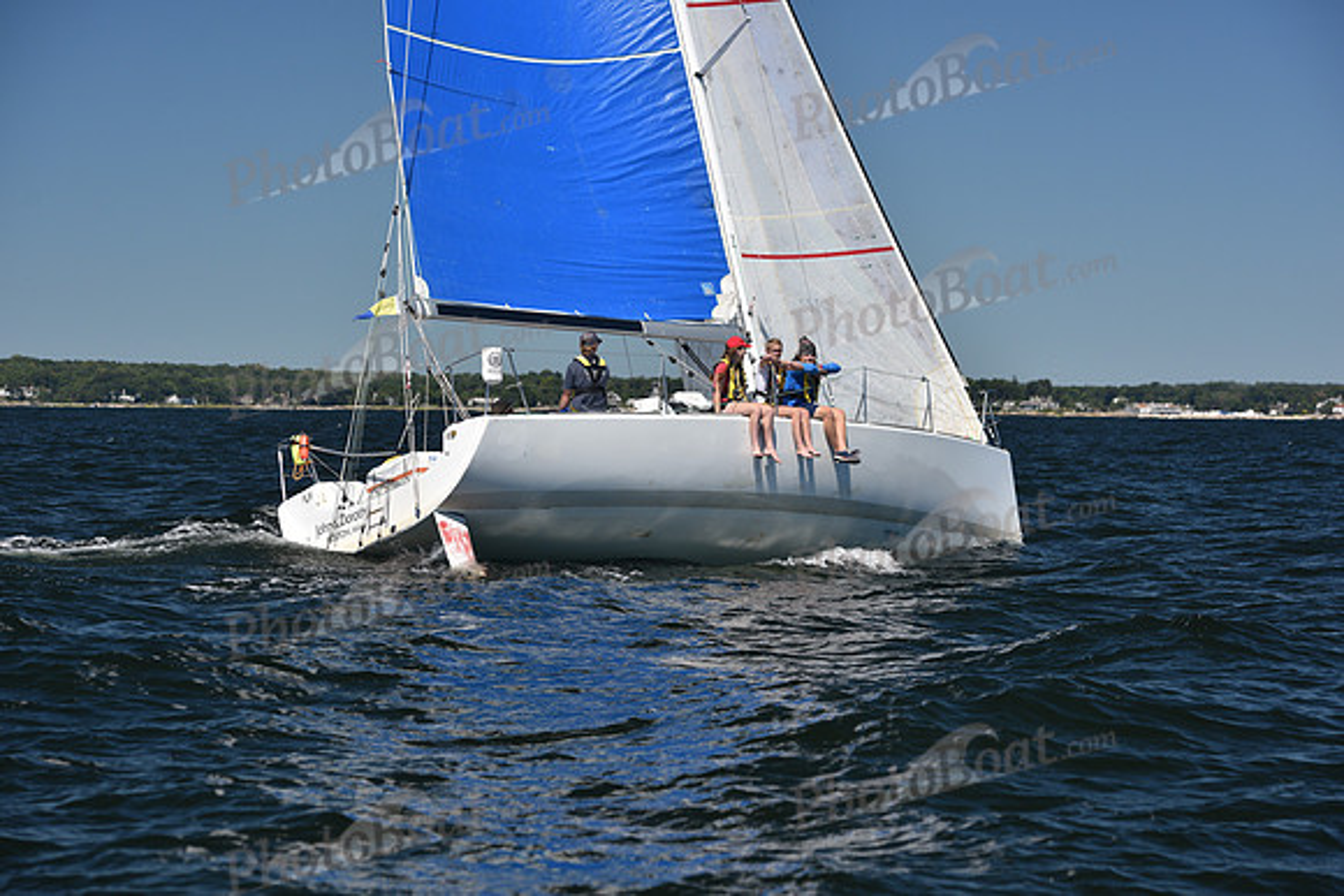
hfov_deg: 20.4
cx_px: 672
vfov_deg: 13.7
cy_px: 448
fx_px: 3734
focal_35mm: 100
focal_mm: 100
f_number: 5.6
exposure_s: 1/800
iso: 200
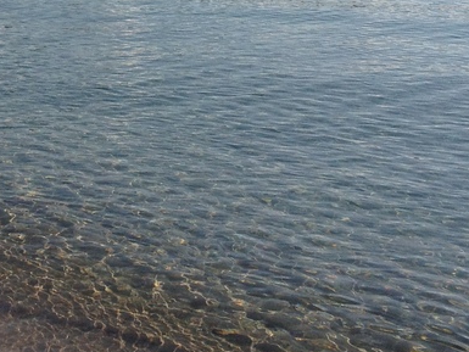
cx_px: 73
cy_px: -97
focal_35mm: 109
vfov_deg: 13.1
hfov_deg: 17.8
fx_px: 1477
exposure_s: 1/3953
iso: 64
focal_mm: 4.28
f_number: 2.4
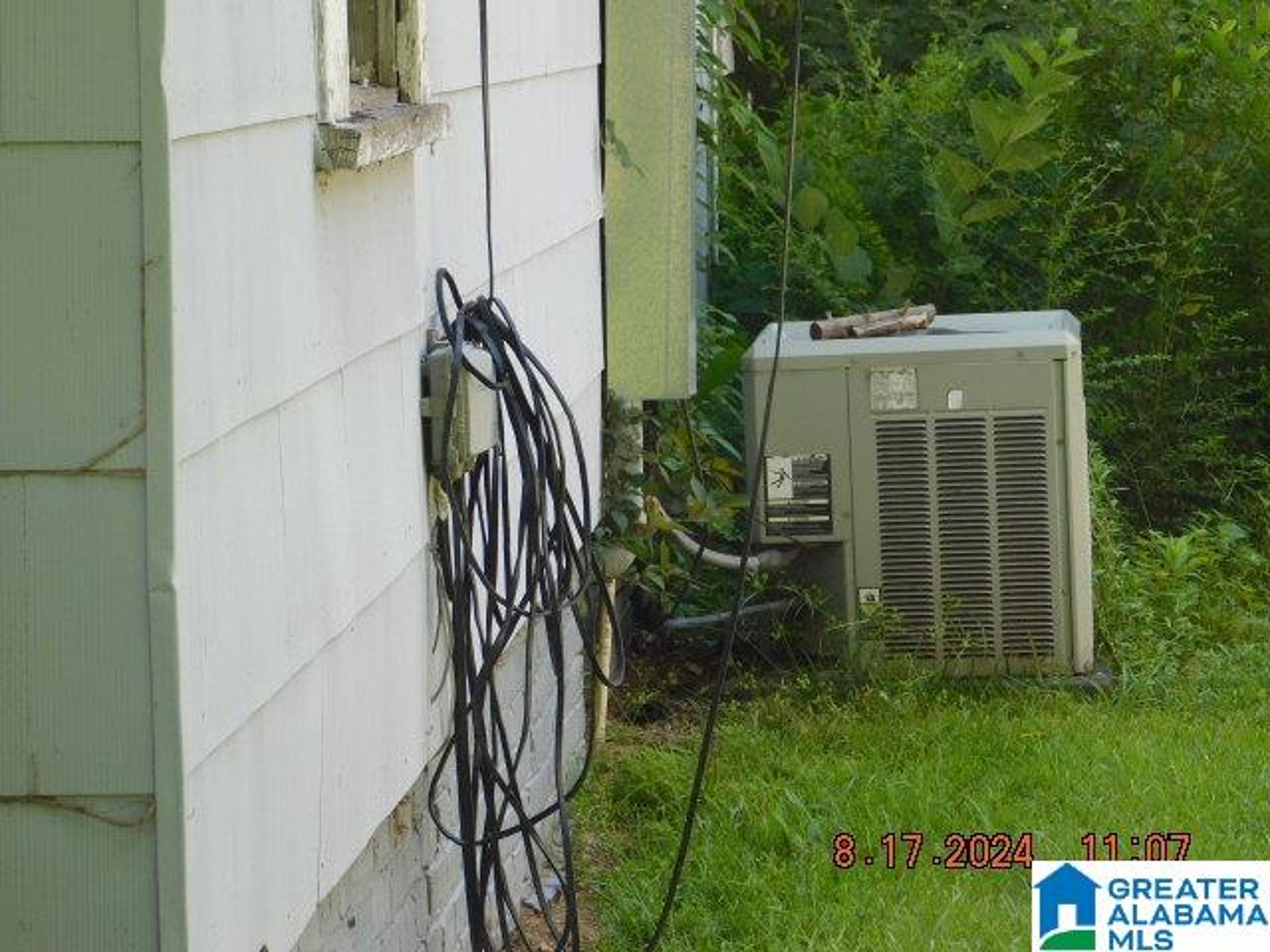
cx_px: 635
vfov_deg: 8.7
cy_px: 476
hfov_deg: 11.6
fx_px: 6237
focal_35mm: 170
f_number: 5.3
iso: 125
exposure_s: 1/60
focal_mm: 30.1
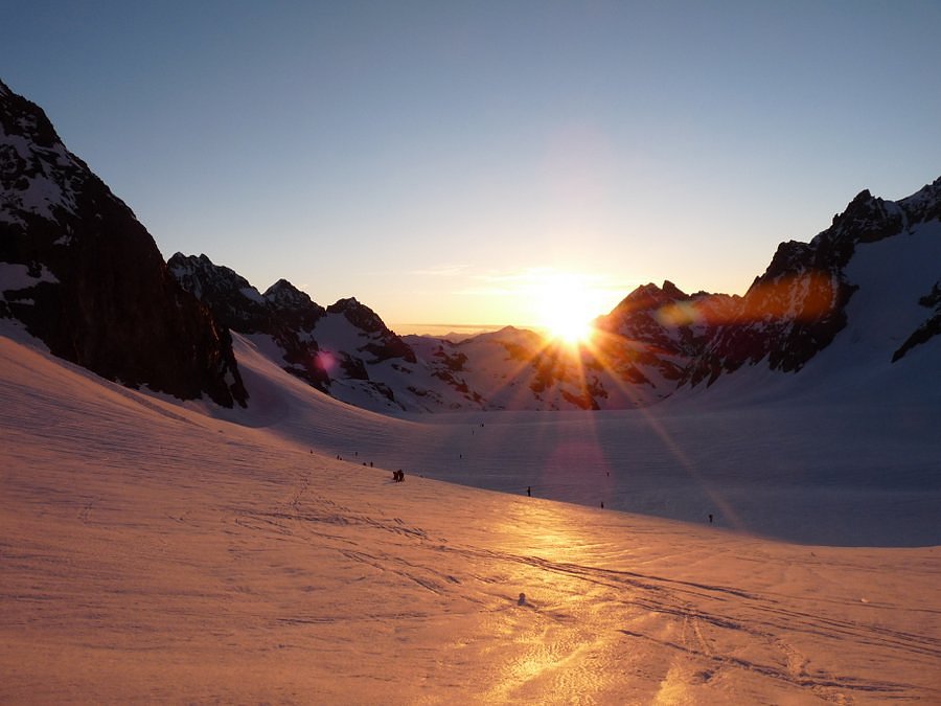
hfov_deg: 65.3
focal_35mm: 27
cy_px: 353
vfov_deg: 51.4
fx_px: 734
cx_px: 470
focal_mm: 4.8
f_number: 5
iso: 100
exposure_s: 1/200
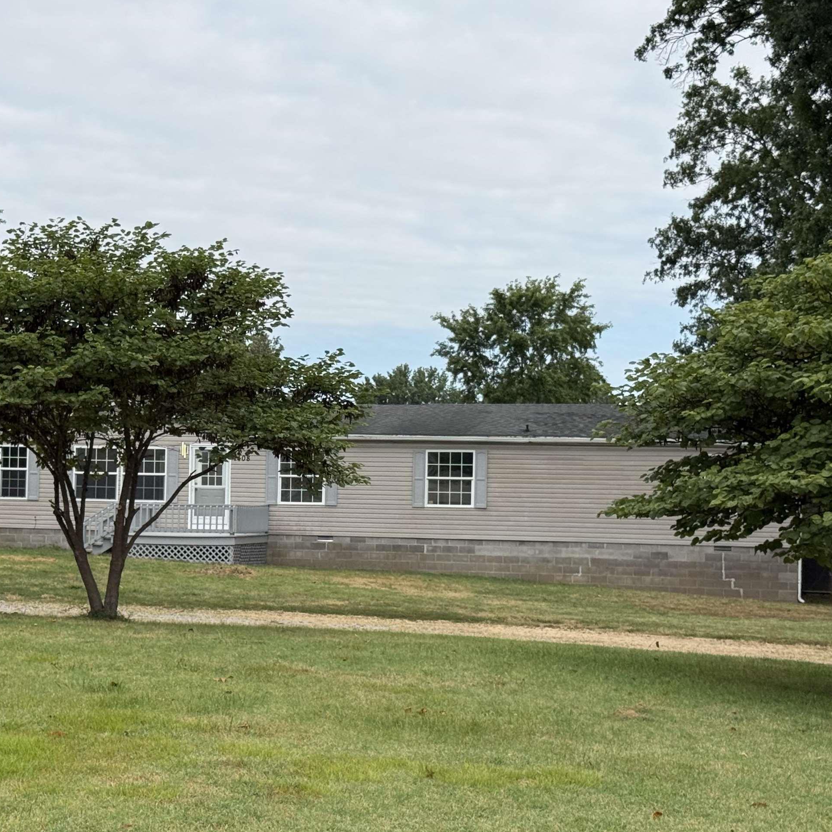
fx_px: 1849
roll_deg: -1.3
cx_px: 308
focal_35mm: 68
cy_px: 428
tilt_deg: +1.8
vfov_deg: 25.4
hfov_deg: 25.3
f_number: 1.78
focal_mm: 6.76
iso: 64
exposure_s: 1/3378
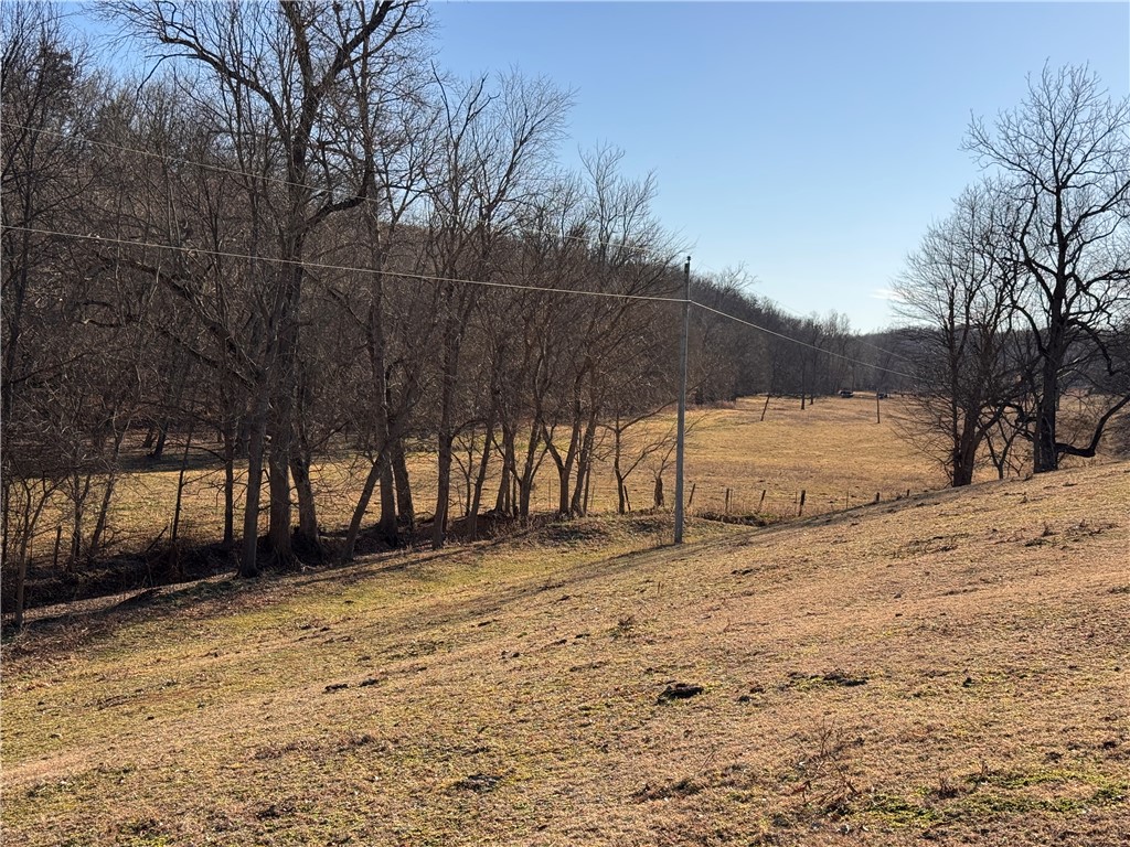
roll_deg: -3.9
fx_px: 1567
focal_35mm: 48
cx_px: 565
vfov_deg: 30.3
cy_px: 424
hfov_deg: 39.7
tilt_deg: -2.8
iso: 64
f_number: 1.78
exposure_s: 1/3425
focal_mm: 6.76
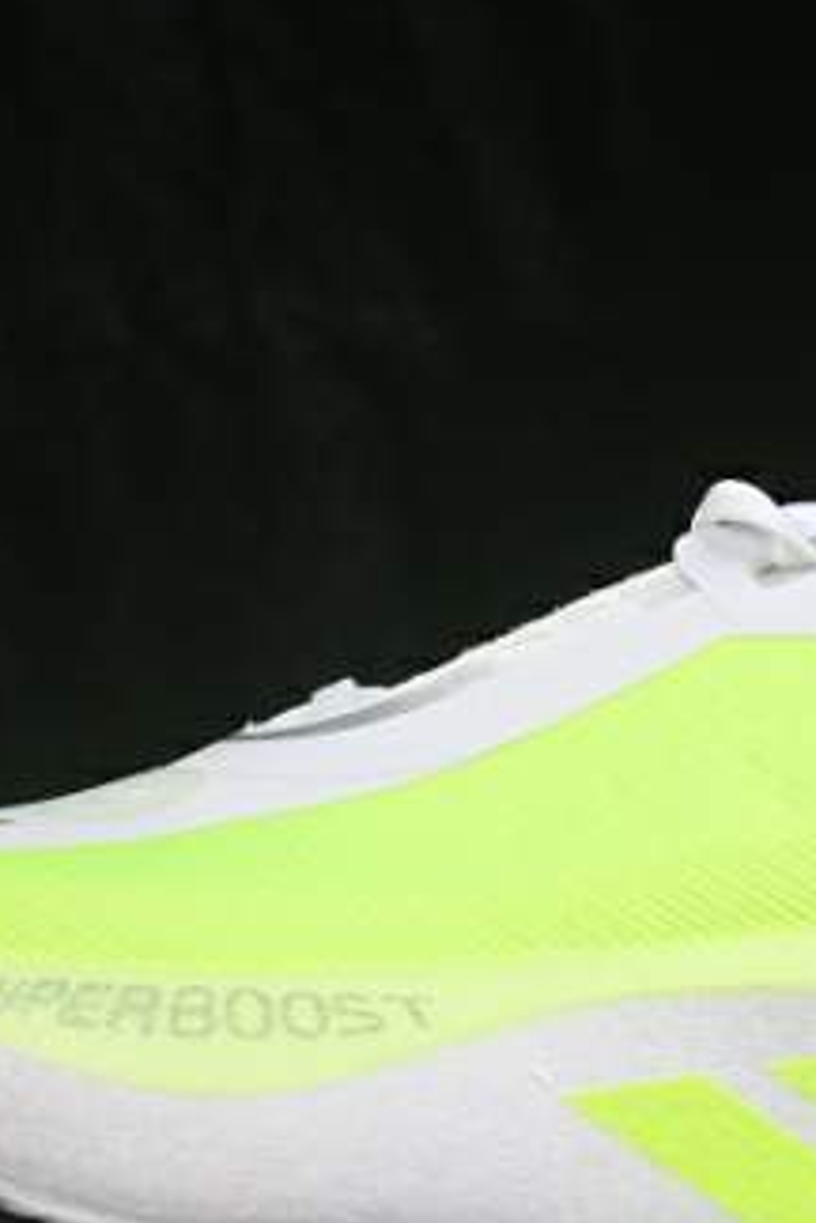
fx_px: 5746
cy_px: 695
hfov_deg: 8.1
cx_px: 729
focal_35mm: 169
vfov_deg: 12.2
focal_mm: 50
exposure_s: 1/80
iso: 160
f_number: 8
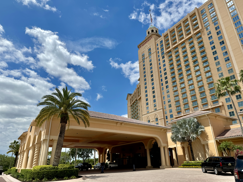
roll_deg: +0.4
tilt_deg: +25.3
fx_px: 168
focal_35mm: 24
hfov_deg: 71.6
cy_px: 91
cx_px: 122
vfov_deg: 56.8
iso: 80
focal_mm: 6.76
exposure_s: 1/7937
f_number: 1.78
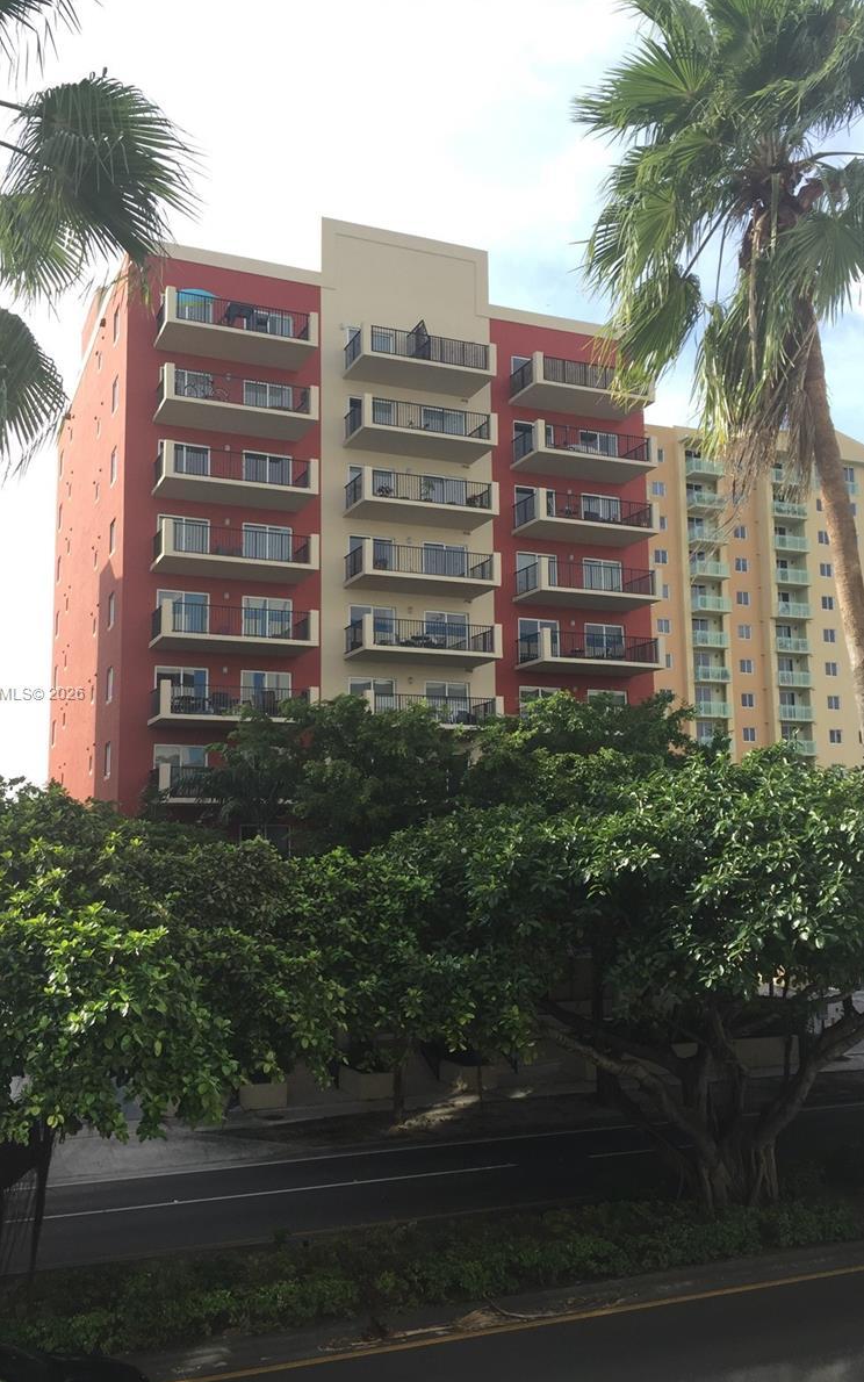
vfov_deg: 61.2
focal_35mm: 31
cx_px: 391
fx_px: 1168
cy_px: 694
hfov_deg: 40.6
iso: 32
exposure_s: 1/732
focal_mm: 4.15
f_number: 2.2
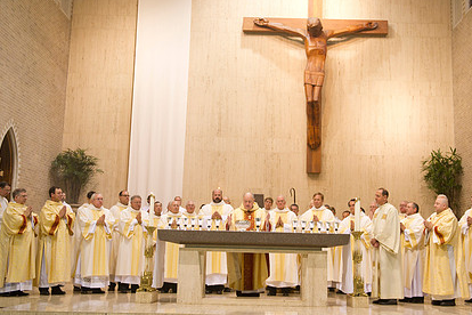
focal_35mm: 49
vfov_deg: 27.5
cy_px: 134
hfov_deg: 40.3
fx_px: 642
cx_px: 267
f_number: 2.8
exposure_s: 1/160
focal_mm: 35
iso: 2000
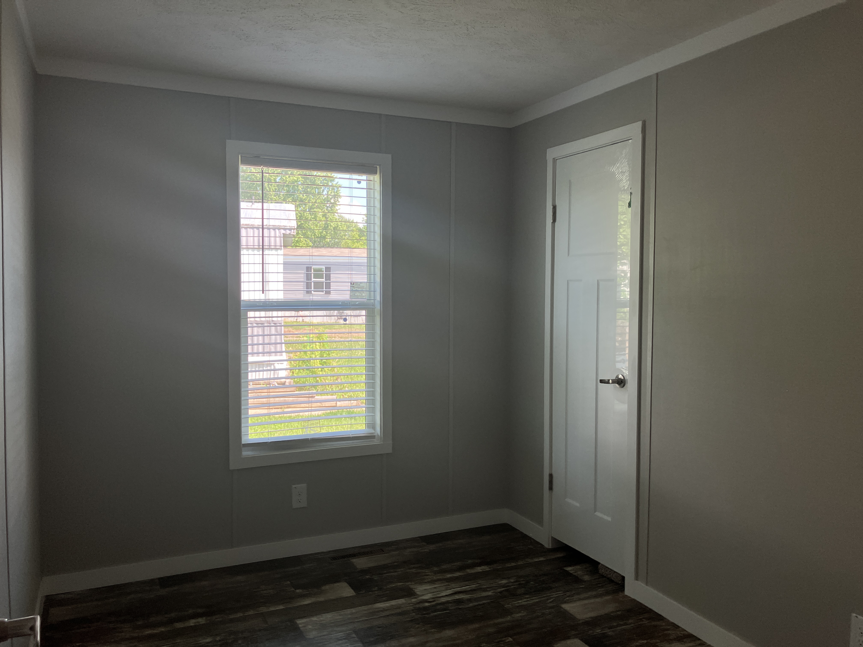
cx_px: 432
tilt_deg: -2.0
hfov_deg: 63.4
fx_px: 698
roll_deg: -1.1
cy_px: 324
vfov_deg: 49.7
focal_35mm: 28
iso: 25
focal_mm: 3.99
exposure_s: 1/121
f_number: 1.8
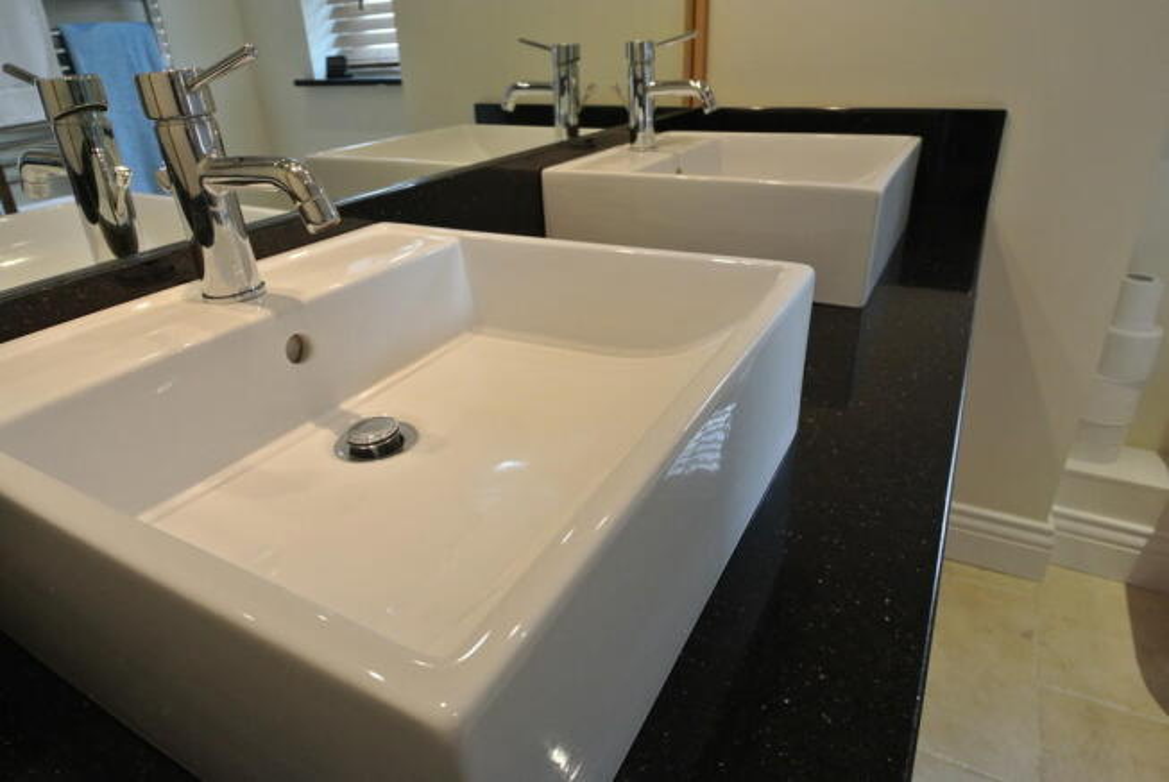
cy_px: 391
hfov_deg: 81.1
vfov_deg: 59.6
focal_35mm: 21
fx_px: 683
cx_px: 584
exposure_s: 1/60
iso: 400
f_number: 4
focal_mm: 7.9
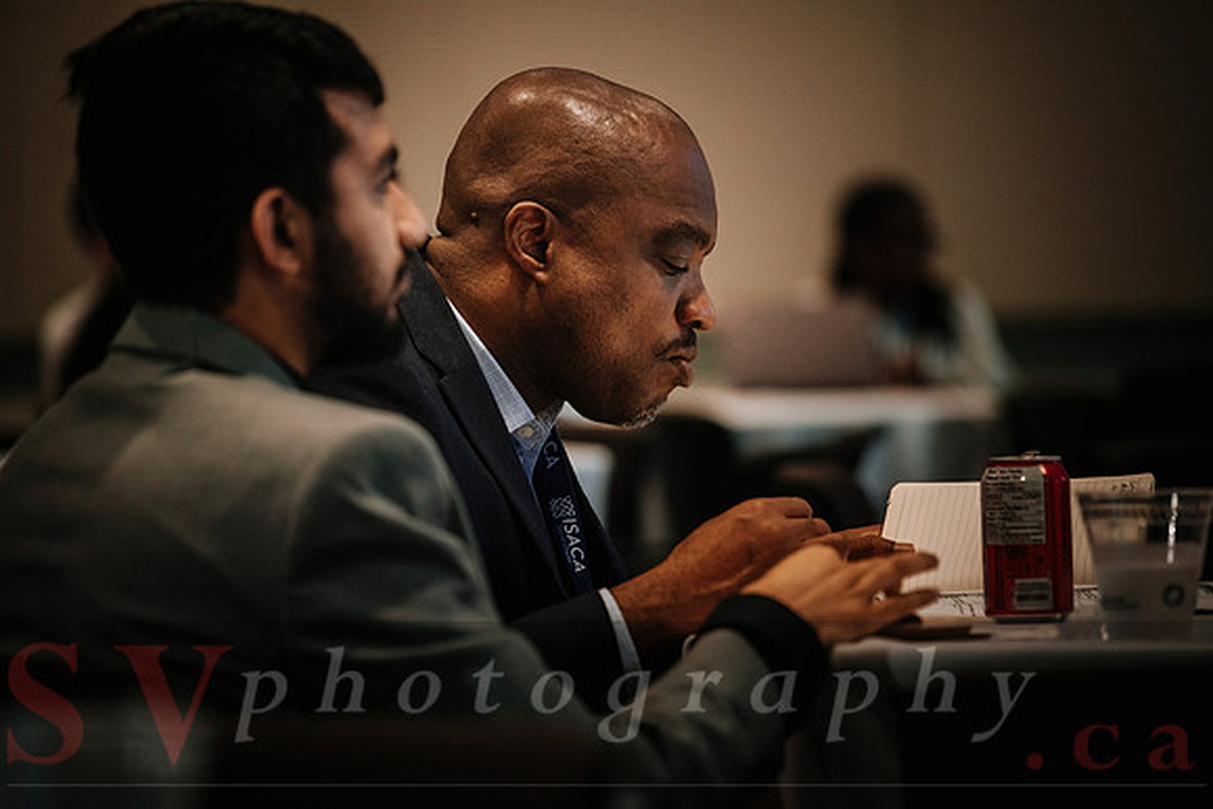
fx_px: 7077
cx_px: 606
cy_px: 404
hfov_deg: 9.8
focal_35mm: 210
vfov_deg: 6.5
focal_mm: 140
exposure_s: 1/80
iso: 800
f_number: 2.8
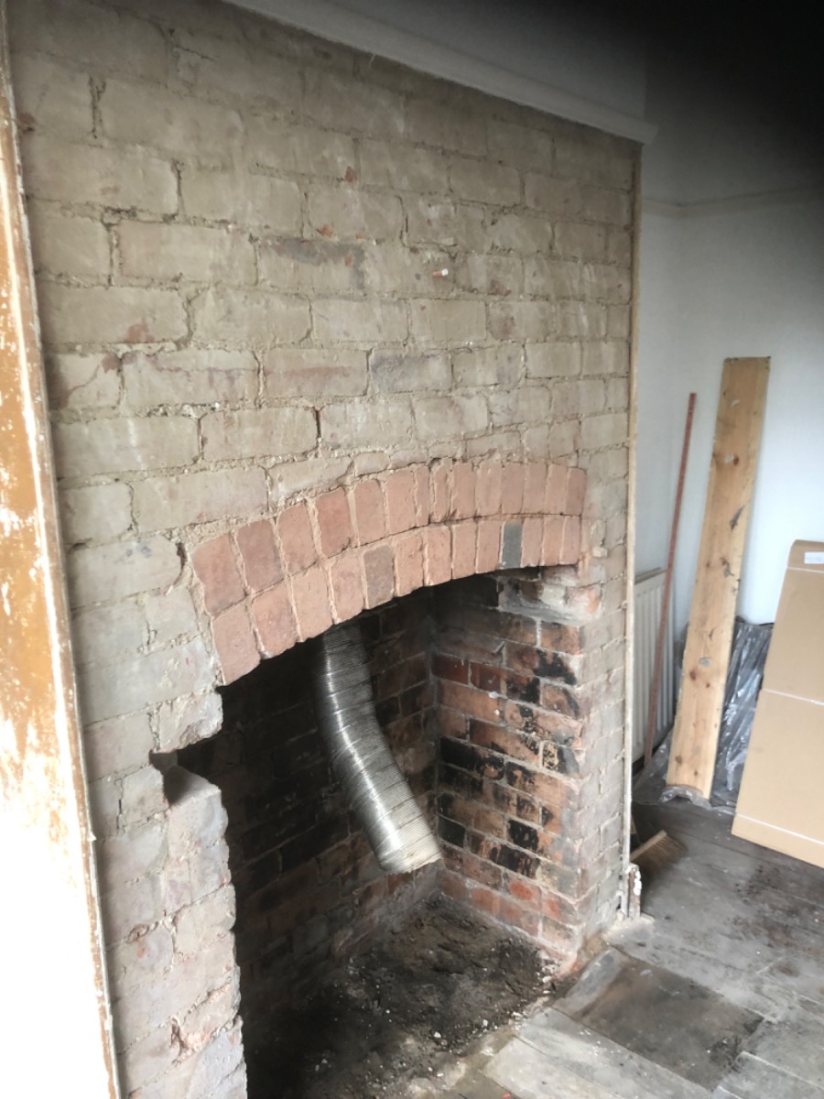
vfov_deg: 63.4
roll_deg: +1.2
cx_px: 412
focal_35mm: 28
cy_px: 550
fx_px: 889
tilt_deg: -13.0
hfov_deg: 49.7
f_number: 1.8
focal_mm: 3.99
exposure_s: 1/15
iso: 40
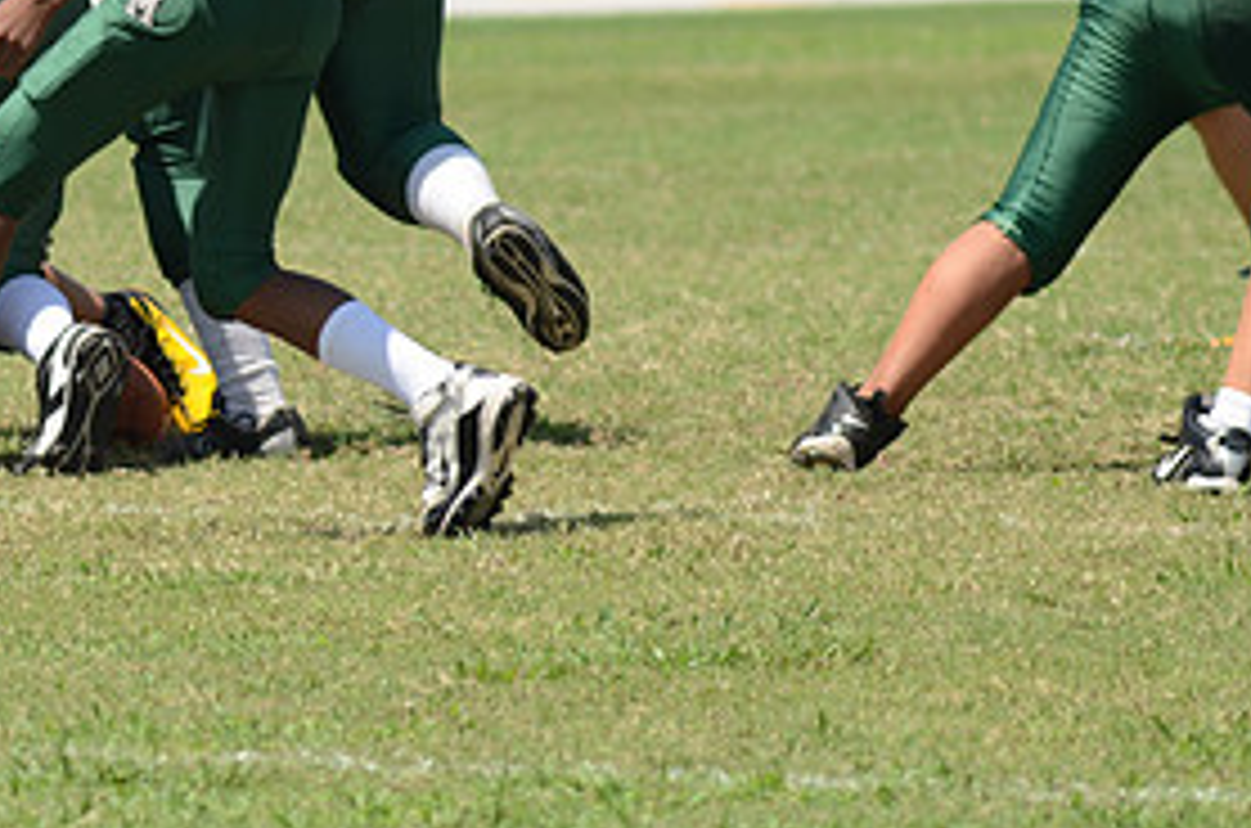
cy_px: 189
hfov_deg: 3.3
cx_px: 162
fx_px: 21704
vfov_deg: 2.2
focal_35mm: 626
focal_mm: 200
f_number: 6.3
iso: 200
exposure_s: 1/800
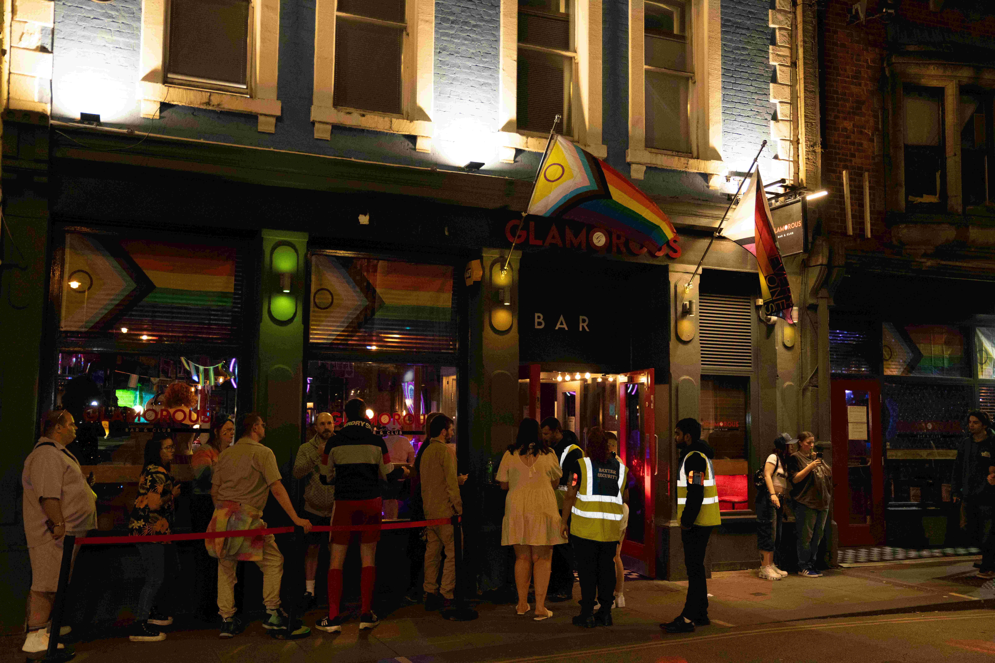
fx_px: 940
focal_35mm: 34
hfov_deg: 55.8
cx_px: 498
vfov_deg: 38.9
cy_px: 332
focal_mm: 34
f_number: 2.8
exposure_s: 1/160
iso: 6400
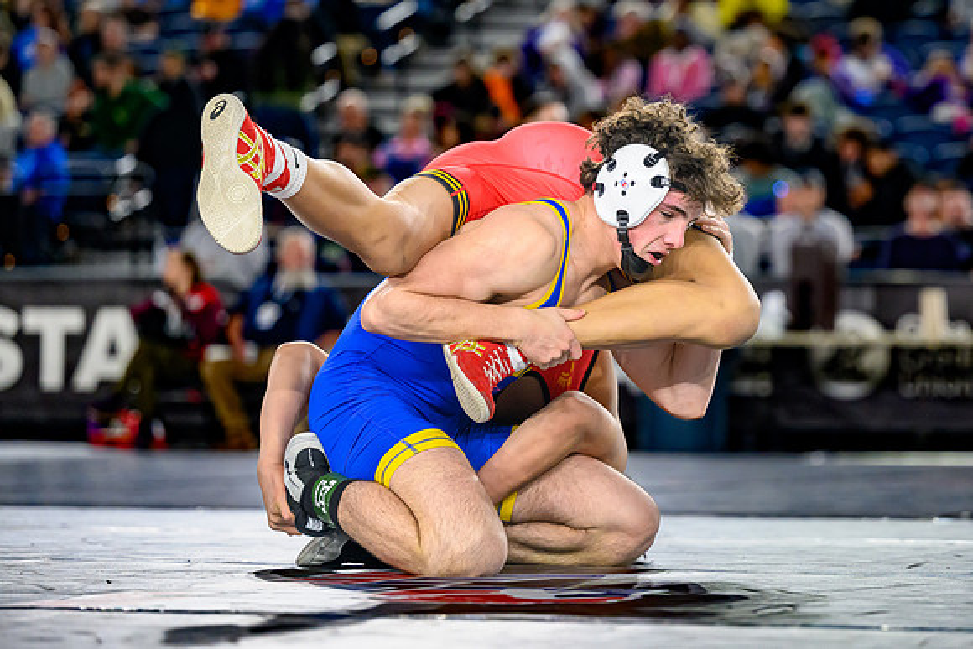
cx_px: 647
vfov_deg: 8.4
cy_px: 245
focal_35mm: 163
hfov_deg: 12.6
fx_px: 4403
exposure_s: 1/1000
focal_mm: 110
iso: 2500
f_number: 2.8
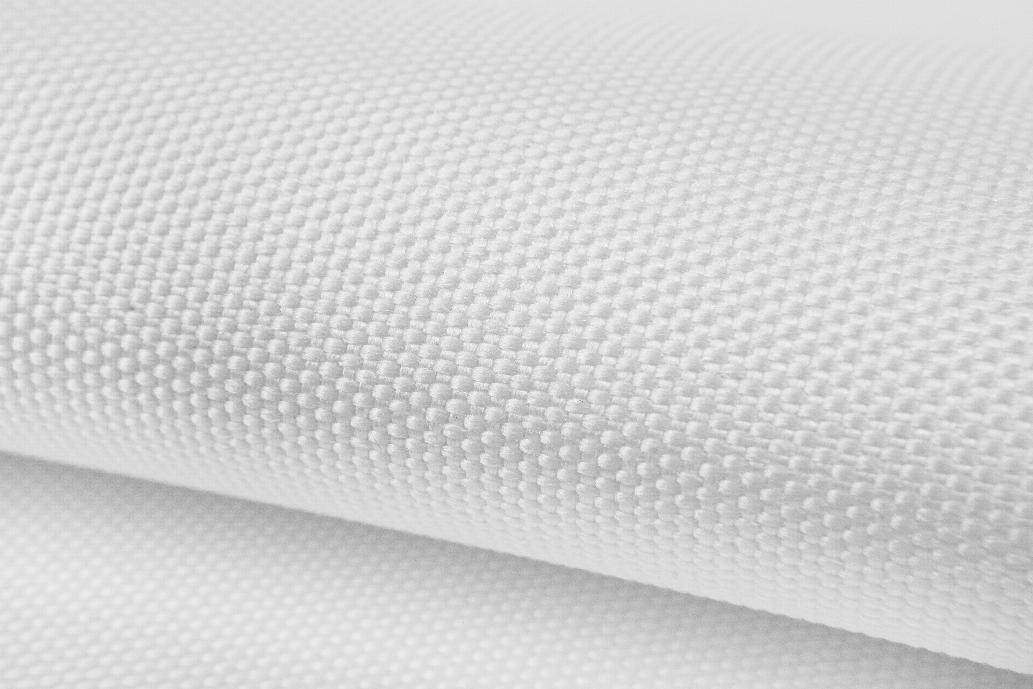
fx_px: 1377
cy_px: 344
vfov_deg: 28.1
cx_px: 516
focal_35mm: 48
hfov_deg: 41.1
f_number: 20
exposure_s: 1/5
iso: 100
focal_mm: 32
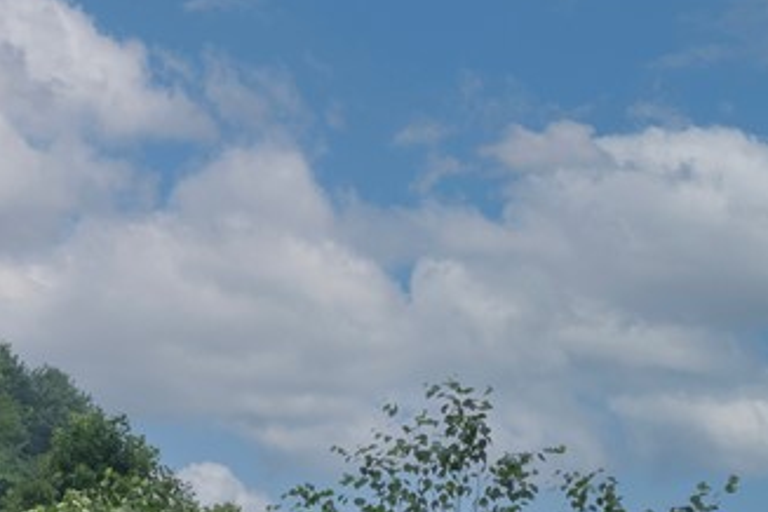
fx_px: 1557
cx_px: -383
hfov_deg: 22.7
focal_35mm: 73
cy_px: 786
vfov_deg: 16.8
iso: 100
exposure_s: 1/160
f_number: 2.8
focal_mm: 8.38
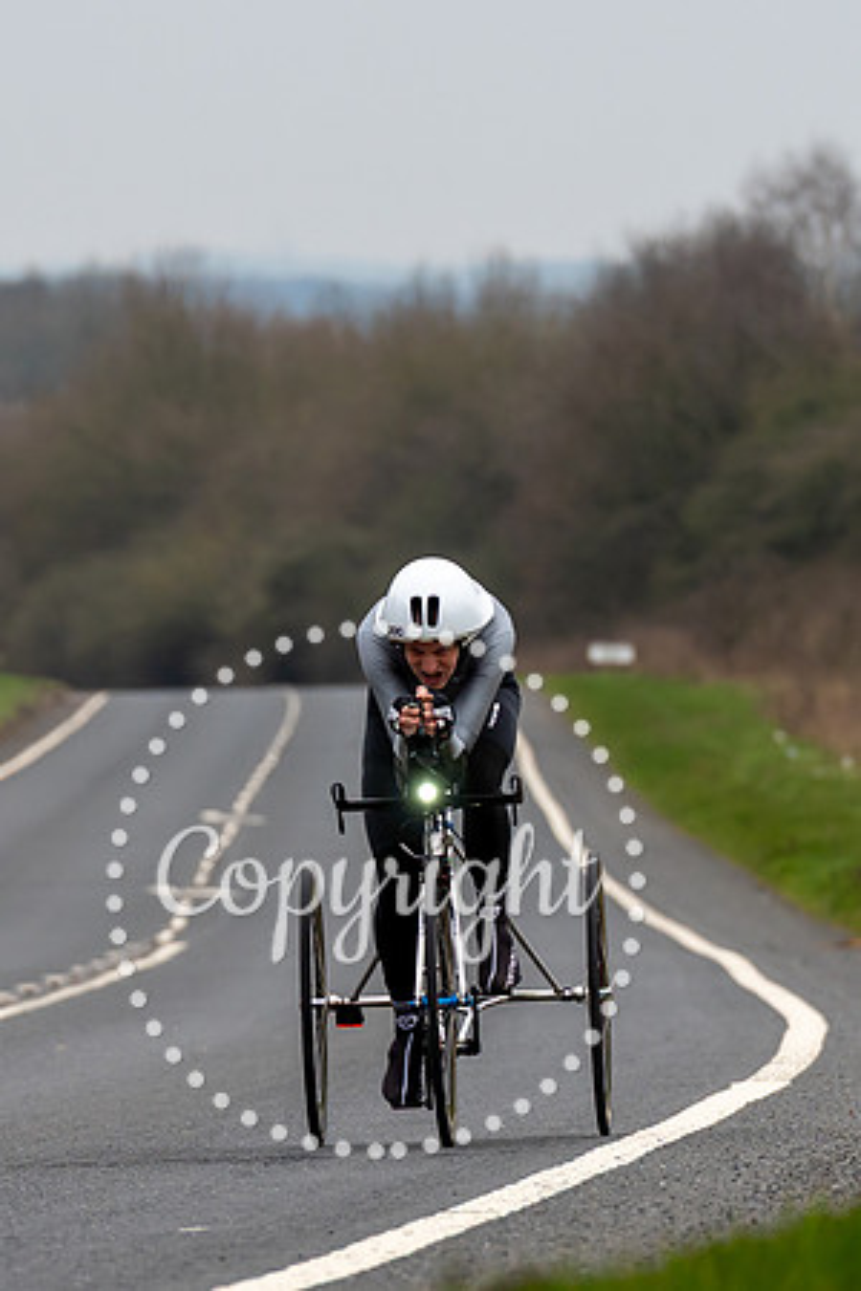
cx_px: 449
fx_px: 18857
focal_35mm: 526
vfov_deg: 3.9
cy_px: 704
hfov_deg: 2.6
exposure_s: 1/1000
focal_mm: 200
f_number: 5
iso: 500
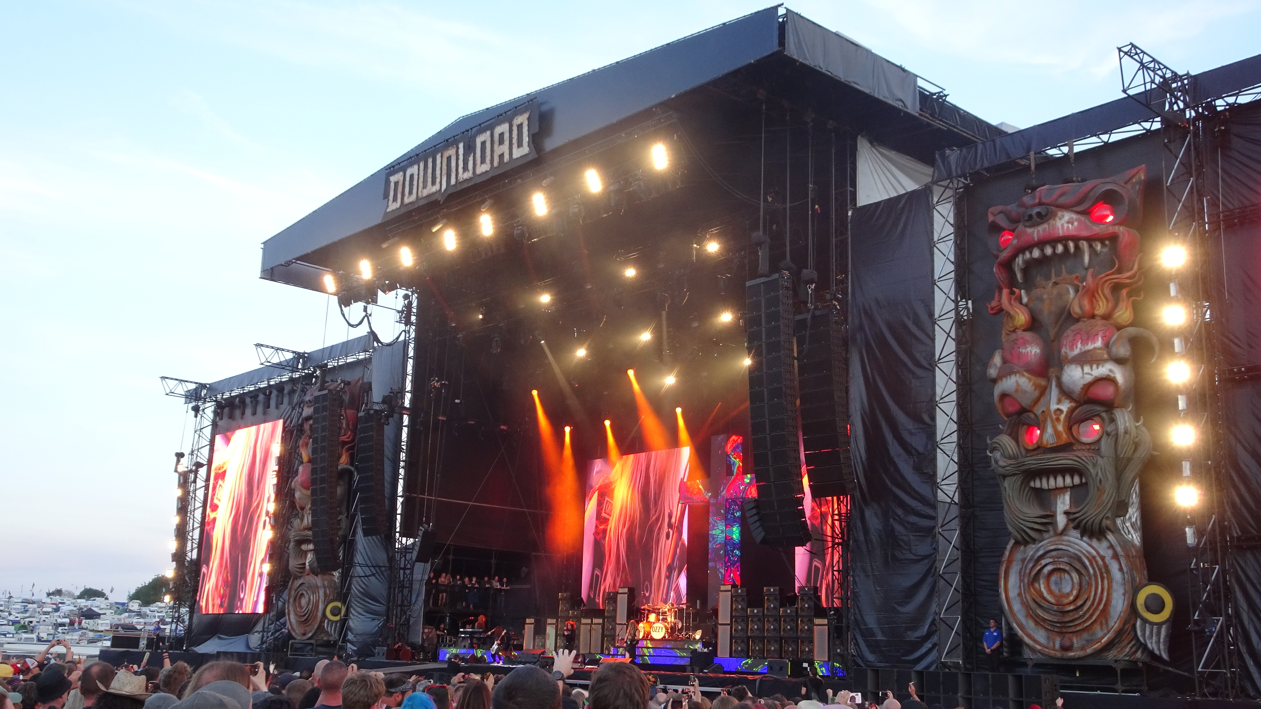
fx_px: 1204
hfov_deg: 55.3
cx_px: 630
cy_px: 367
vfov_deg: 32.8
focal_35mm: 36
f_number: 4
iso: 125
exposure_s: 1/40
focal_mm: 5.61
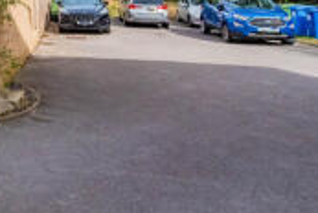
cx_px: -58
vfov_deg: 25.1
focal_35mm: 48
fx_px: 425
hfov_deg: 33.7
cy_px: -48
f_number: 9
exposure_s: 1/4000
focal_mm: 16
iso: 2500
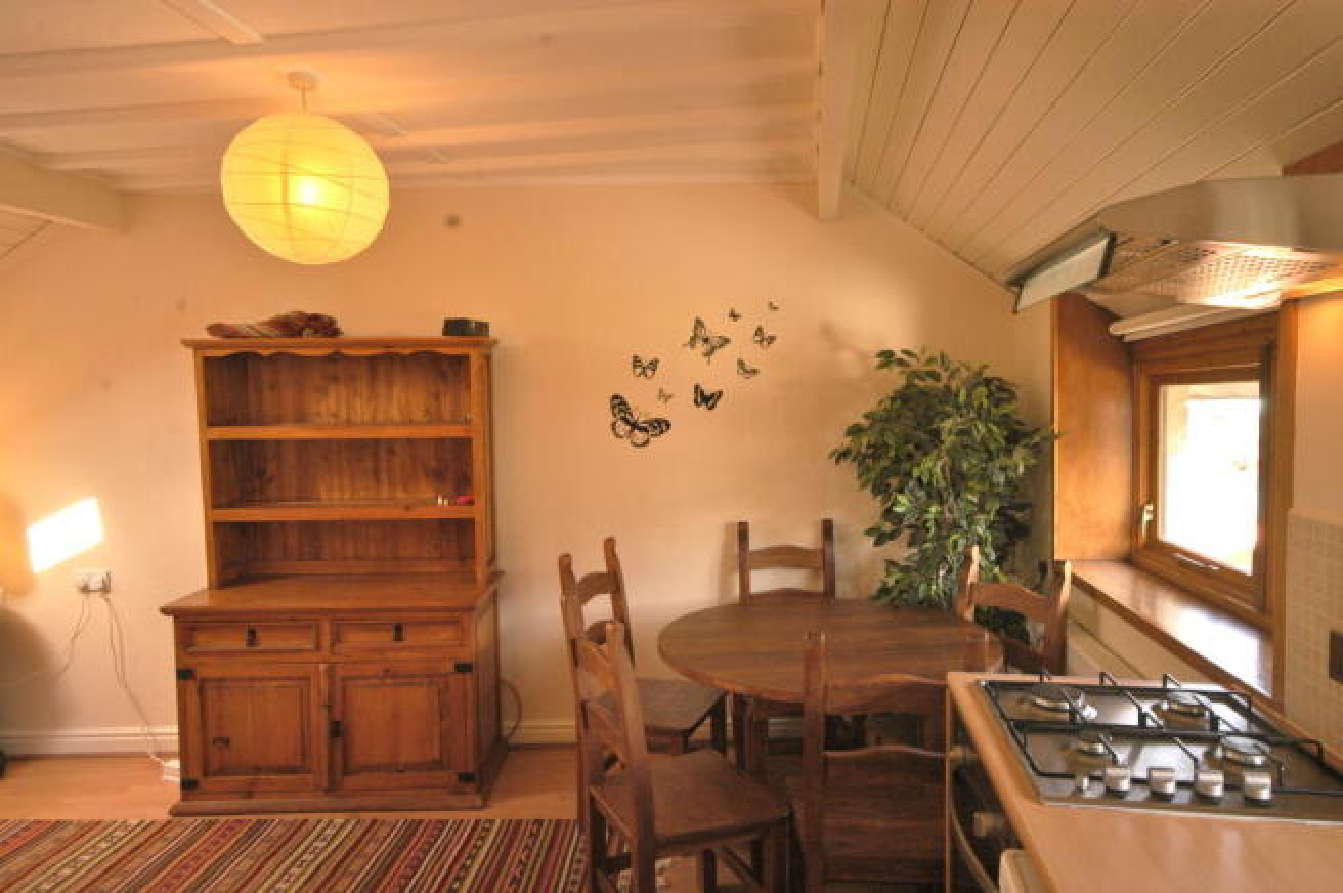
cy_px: 446
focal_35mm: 24
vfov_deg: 53.0
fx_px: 894
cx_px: 672
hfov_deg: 73.8
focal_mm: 16
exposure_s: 1/60
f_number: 5.3
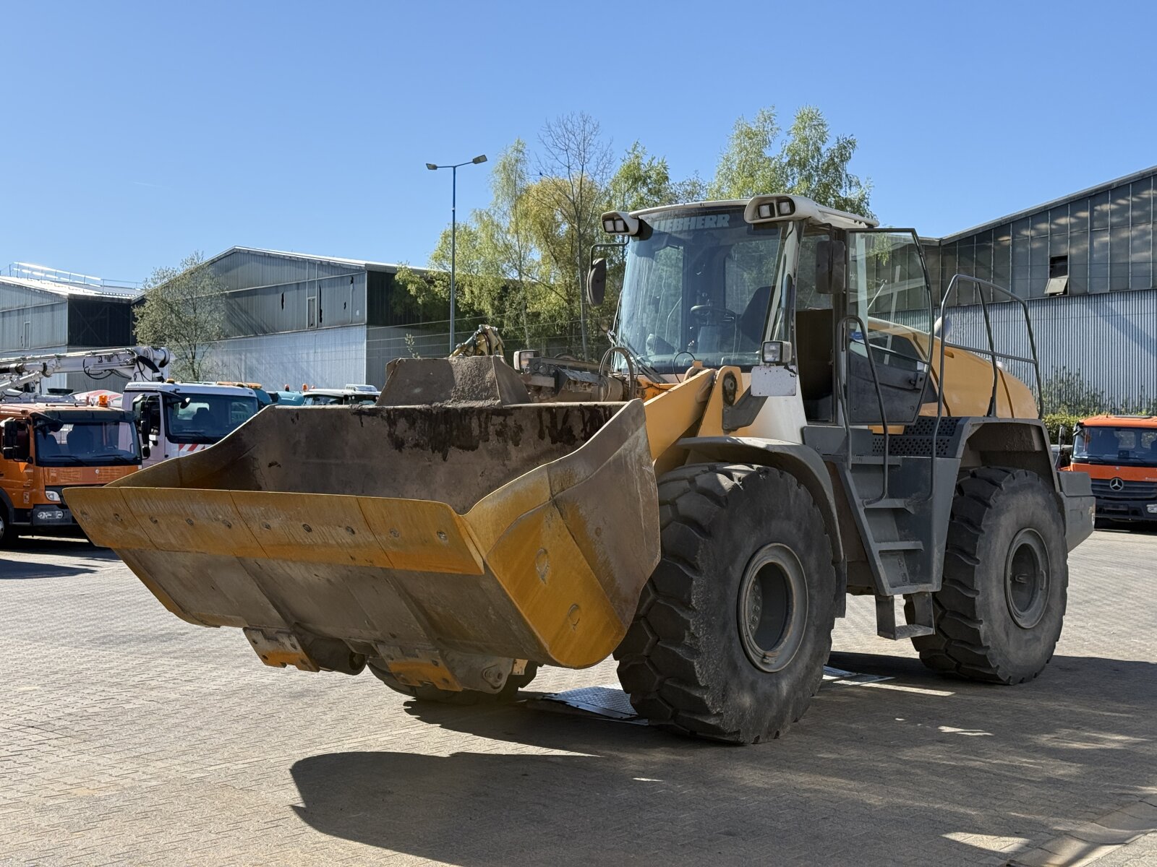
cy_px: 434
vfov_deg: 30.3
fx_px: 1604
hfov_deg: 39.7
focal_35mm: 48
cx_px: 578
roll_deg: -0.5
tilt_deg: +1.8
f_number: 1.78
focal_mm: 6.76
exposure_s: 1/3534
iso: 80
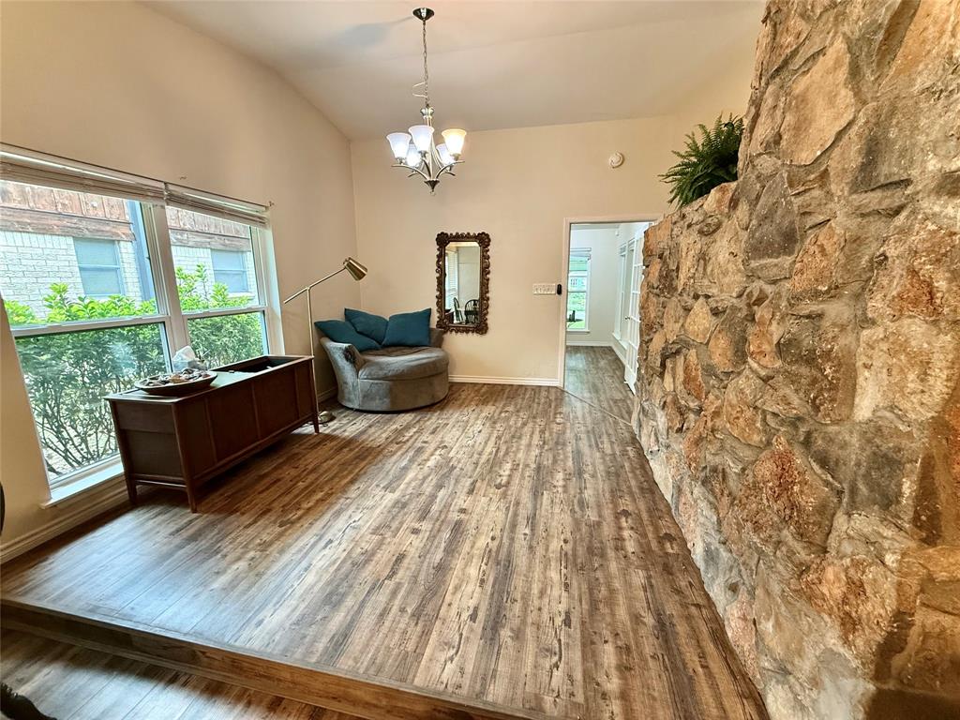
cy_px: 360
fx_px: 388
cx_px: 480
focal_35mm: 14
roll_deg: +0.5
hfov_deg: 102.1
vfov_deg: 85.7
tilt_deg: -11.3
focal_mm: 2.22
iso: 400
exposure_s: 1/60
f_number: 2.2
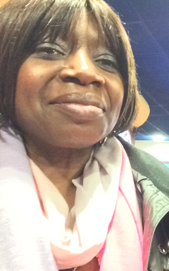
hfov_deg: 25.9
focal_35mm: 47
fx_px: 347
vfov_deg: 42.7
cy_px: 135
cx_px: 170
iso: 1250
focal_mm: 2.15
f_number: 2.4
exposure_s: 1/15
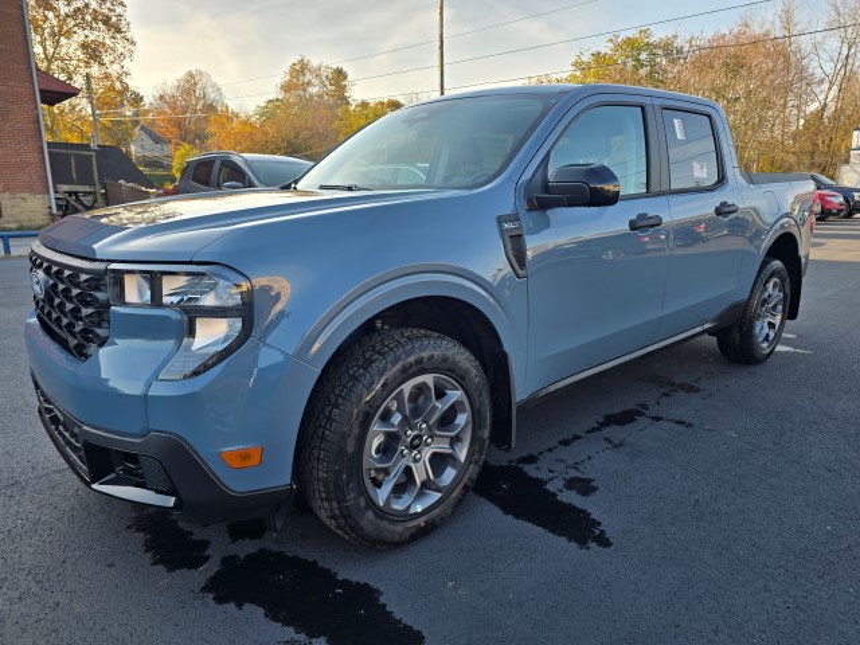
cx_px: 430
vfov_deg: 58.9
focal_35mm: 23
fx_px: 571
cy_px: 322
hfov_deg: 73.9
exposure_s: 1/330
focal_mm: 6.3
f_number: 1.7
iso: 12
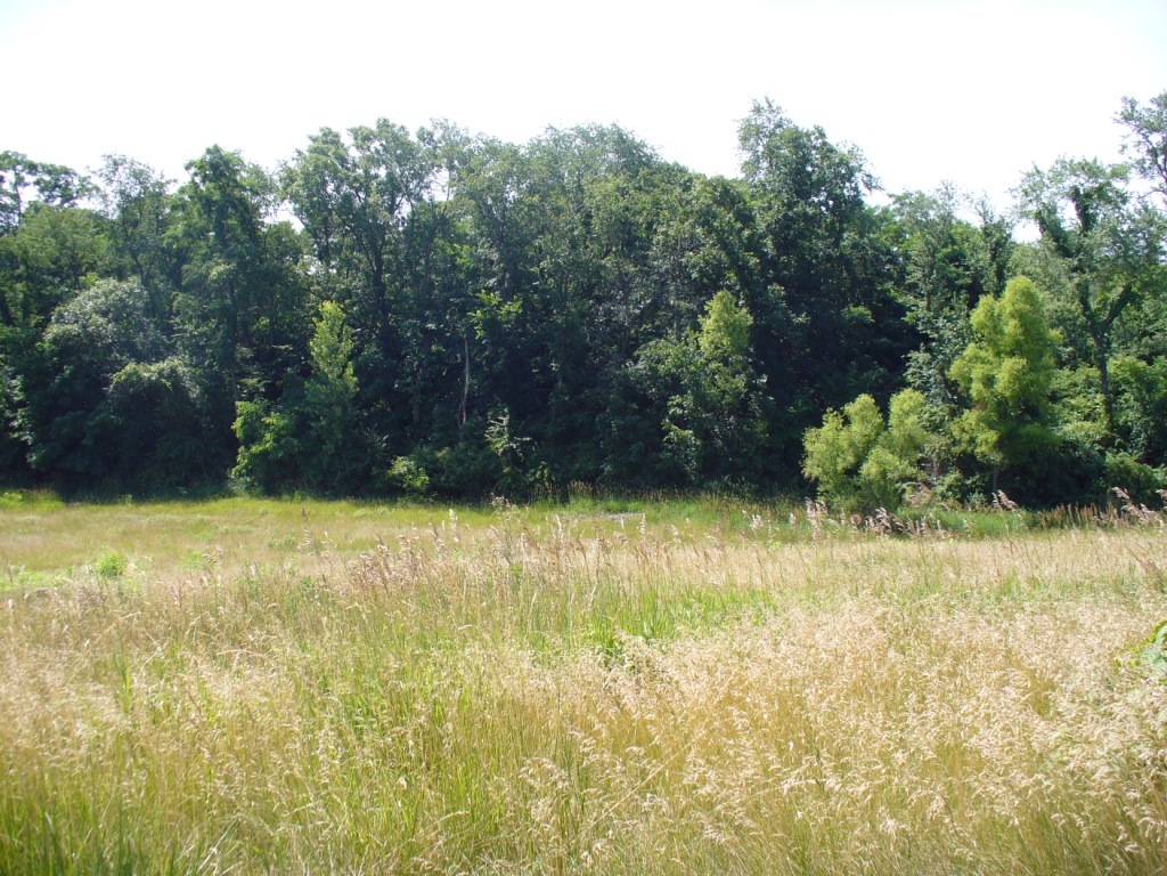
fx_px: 1247
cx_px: 584
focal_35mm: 37
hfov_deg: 50.1
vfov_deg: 38.7
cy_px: 438
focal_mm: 6.1
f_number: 5.6
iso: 80
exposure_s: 1/160
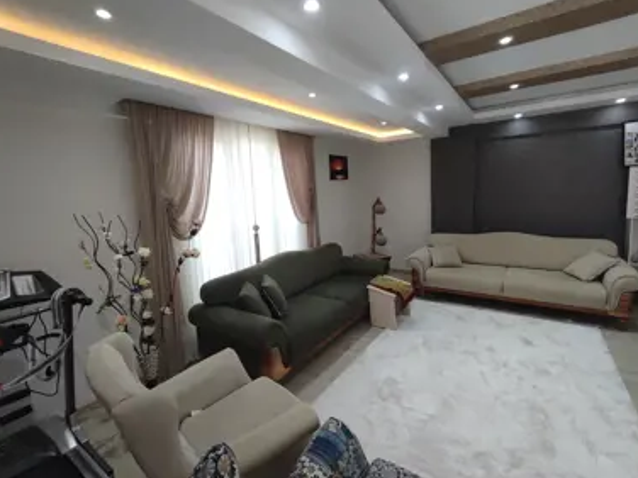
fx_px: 313
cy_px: 237
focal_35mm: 17
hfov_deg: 91.0
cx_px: 322
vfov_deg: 74.7
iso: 258
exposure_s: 1/100
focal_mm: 1.65
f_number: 2.2
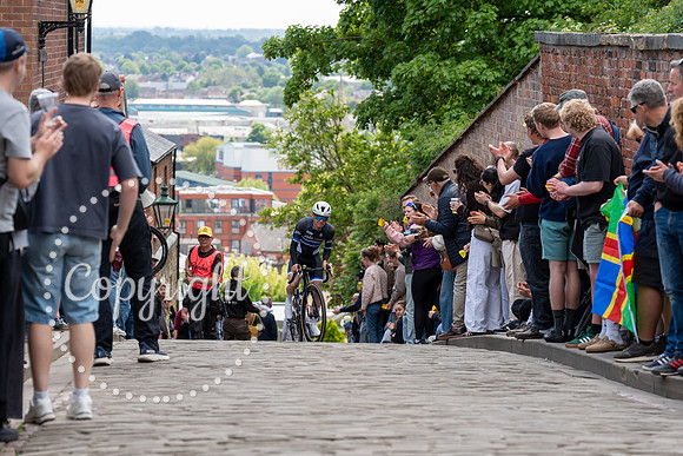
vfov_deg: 10.4
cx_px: 342
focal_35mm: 132
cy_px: 228
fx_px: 2505
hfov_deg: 15.5
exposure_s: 1/1000
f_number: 5
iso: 640
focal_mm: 132
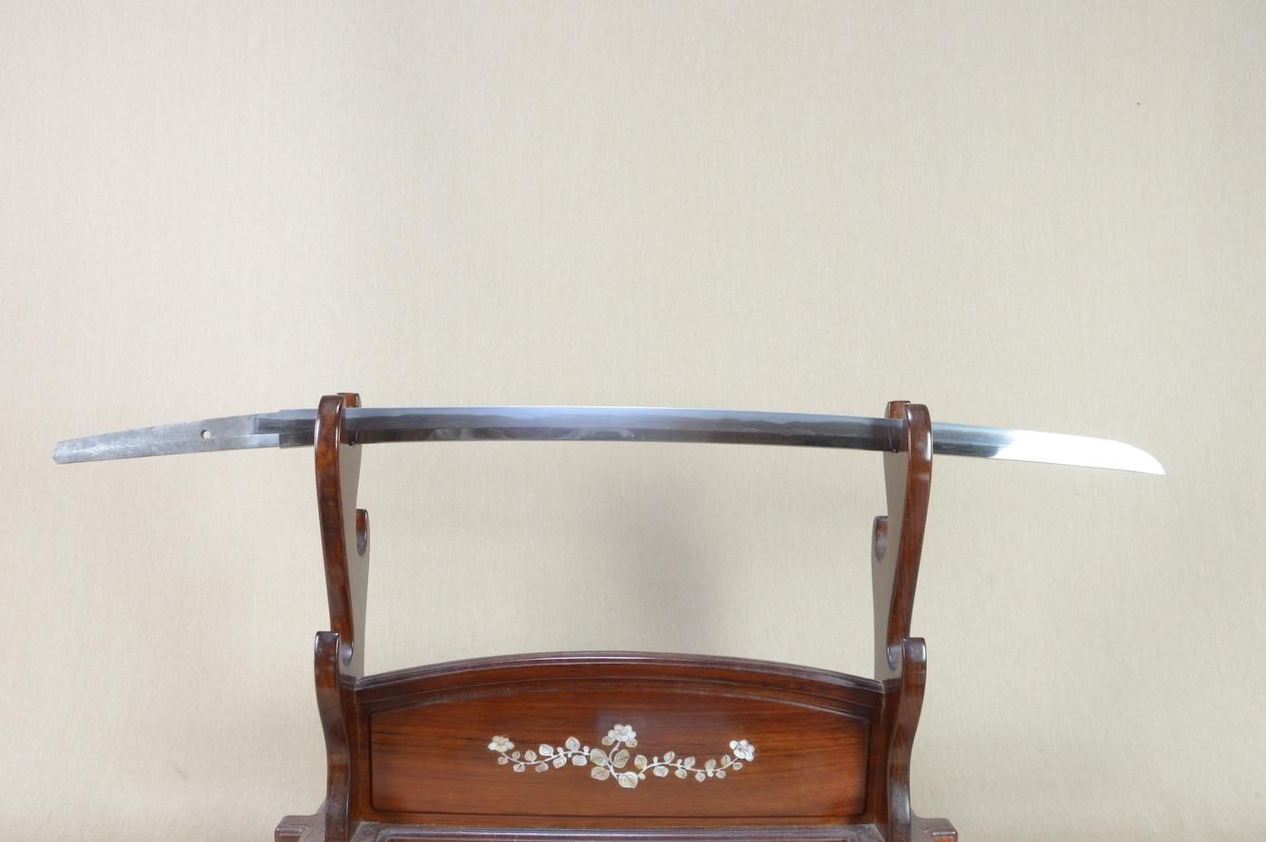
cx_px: 633
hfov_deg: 62.0
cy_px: 421
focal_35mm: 30
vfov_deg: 43.5
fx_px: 1054
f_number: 11
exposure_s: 1/1.6
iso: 400
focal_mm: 20
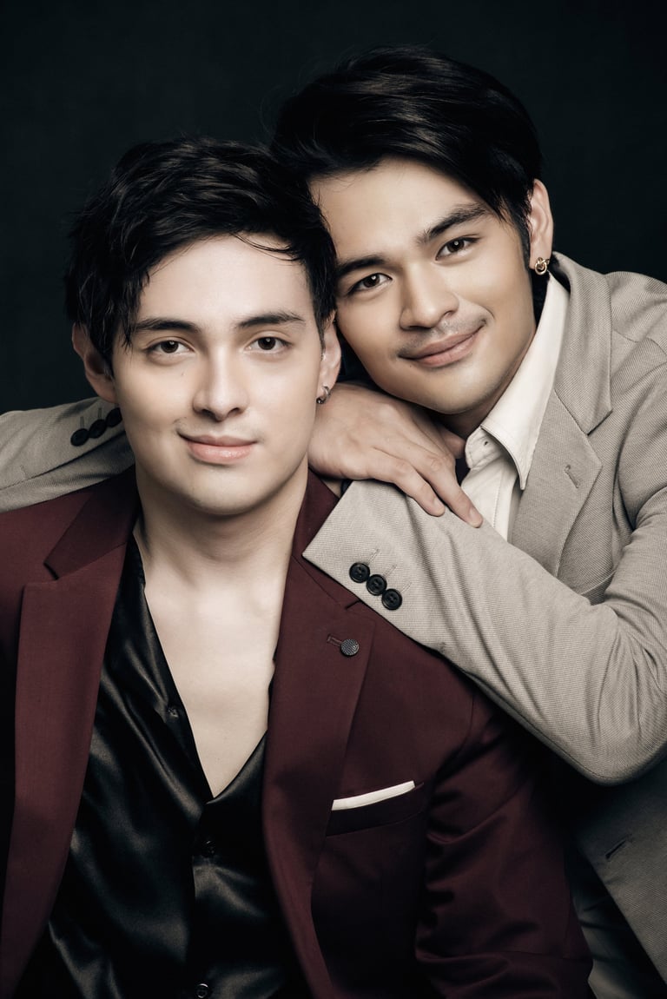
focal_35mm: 200
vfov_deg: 10.3
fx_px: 5551
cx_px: 334
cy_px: 500
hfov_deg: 6.9
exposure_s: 1/125
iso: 800
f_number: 10
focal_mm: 200
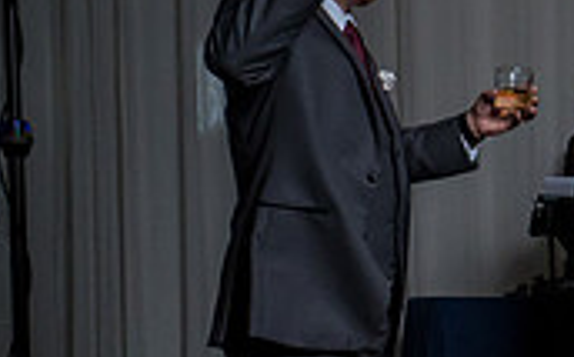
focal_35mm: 149
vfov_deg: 8.7
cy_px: 408
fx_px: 2328
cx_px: 964
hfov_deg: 13.0
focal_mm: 33
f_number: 5.6
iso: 2000
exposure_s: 1/200
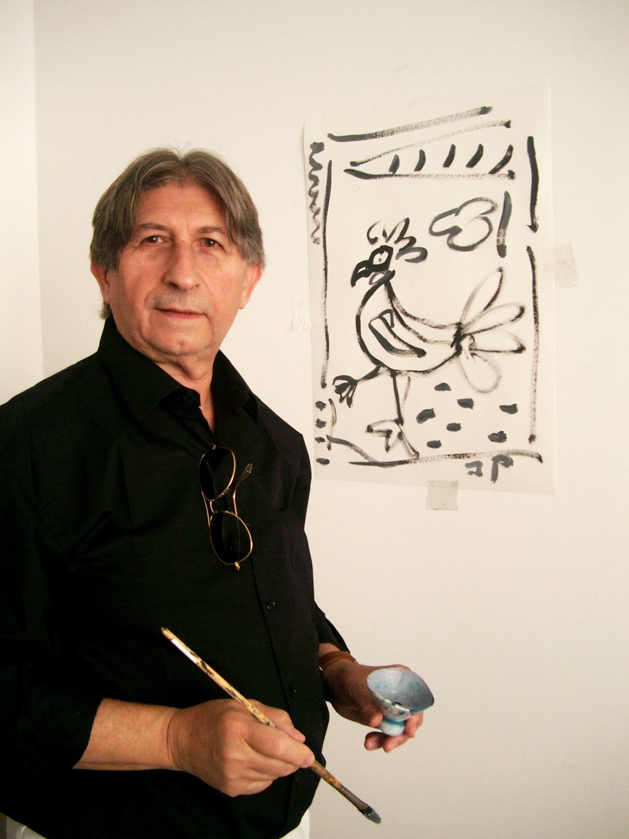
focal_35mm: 37
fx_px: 896
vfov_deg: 50.1
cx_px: 314
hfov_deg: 38.7
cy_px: 420
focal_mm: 7.6
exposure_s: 1/100
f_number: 2.6
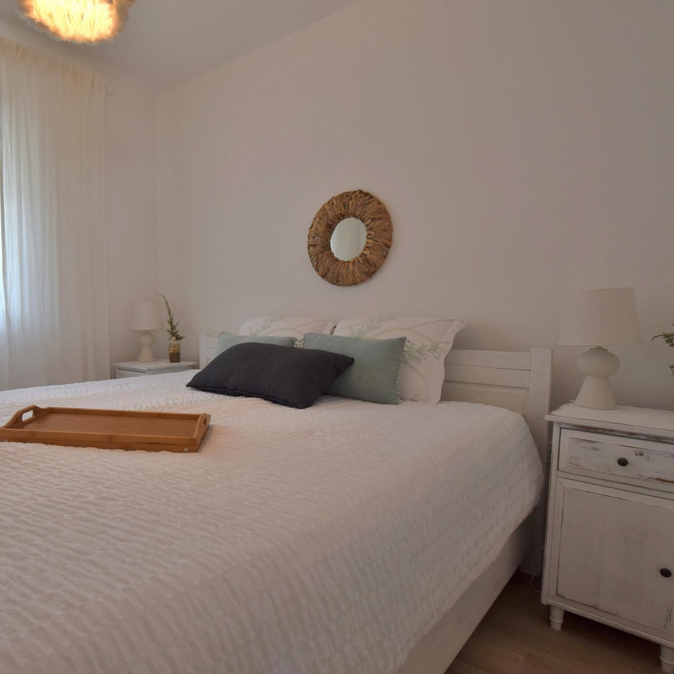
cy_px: 345
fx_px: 441
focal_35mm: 20
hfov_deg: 73.1
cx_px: 239
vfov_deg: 74.8
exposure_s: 1/100
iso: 400
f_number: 5
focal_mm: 10
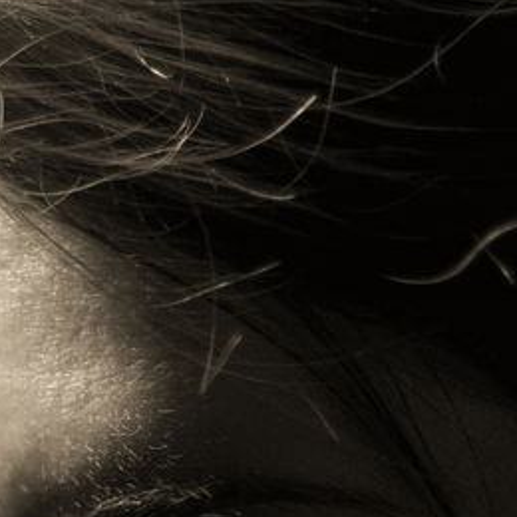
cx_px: 172
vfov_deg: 7.9
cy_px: 479
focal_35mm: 220
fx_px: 3717
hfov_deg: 8.0
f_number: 1.8
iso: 100
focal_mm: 50
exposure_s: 1/400
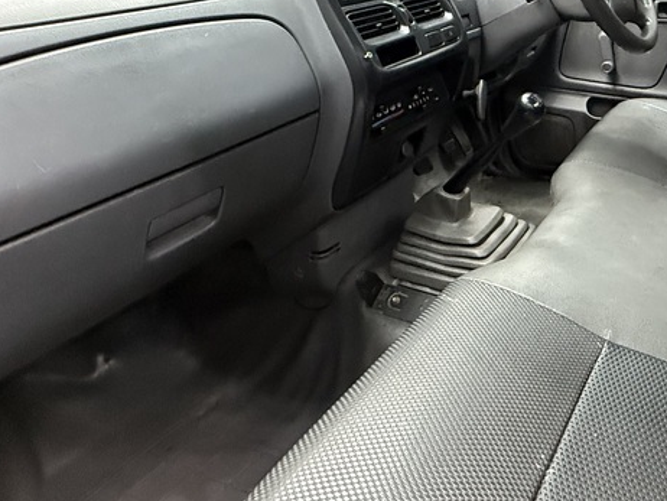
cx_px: 562
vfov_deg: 41.8
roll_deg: +1.4
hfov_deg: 53.2
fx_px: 598
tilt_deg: -11.4
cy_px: 51
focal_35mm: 31
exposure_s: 1/50
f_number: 2.2
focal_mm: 2.22
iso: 1000
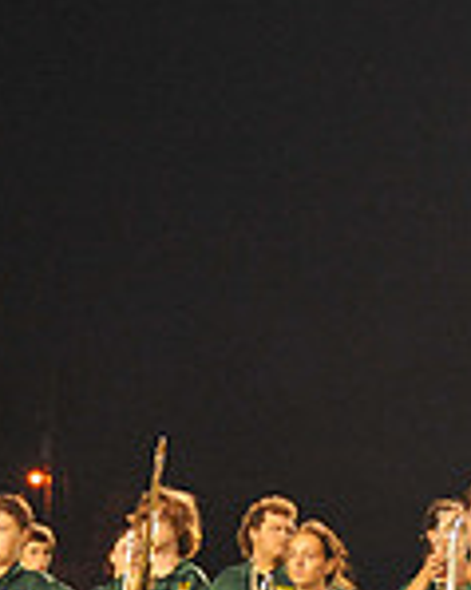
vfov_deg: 6.6
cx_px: 1025
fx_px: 5111
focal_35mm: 293
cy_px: 594
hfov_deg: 5.2
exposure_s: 1/160
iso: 3200
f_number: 3.5
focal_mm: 80
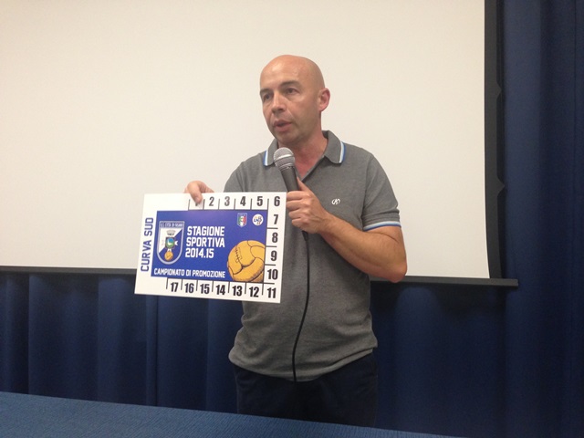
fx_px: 557
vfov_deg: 42.9
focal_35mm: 33
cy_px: 219
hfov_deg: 55.4
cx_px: 292
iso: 160
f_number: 2.4
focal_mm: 4.12
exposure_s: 1/20
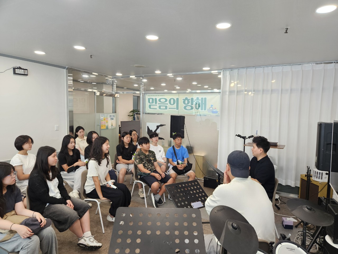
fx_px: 225
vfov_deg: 58.9
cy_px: 127
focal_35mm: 23
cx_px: 169
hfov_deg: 73.9
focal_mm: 5.4
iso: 200
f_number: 1.8
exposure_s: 1/120
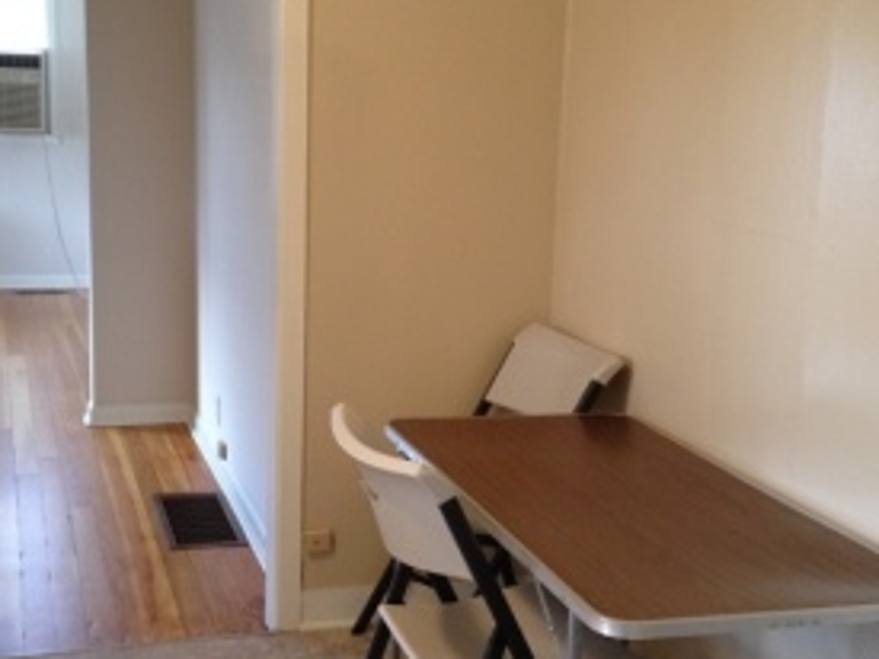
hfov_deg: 33.8
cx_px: 425
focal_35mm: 57
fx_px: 1447
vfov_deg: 25.6
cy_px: 336
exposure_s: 1/20
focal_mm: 4.28
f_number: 2.4
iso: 125
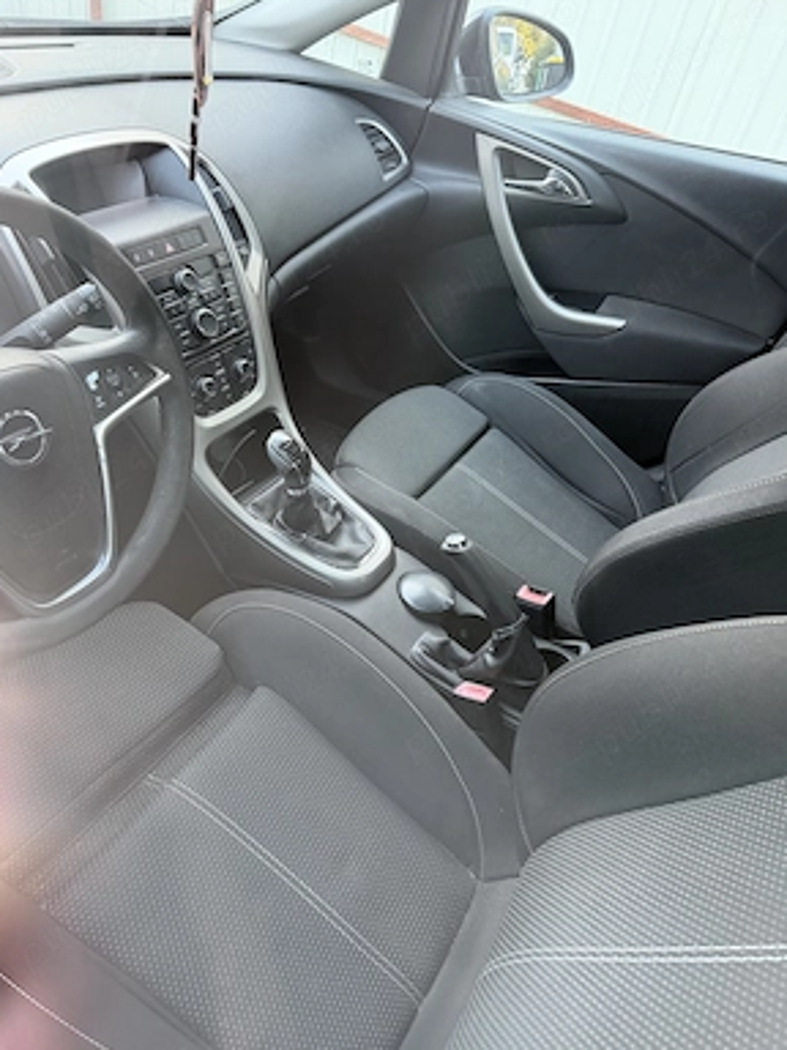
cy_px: 528
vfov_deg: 69.4
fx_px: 758
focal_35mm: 25
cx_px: 394
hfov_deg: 54.9
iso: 500
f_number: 1.78
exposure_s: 1/60
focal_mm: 6.76
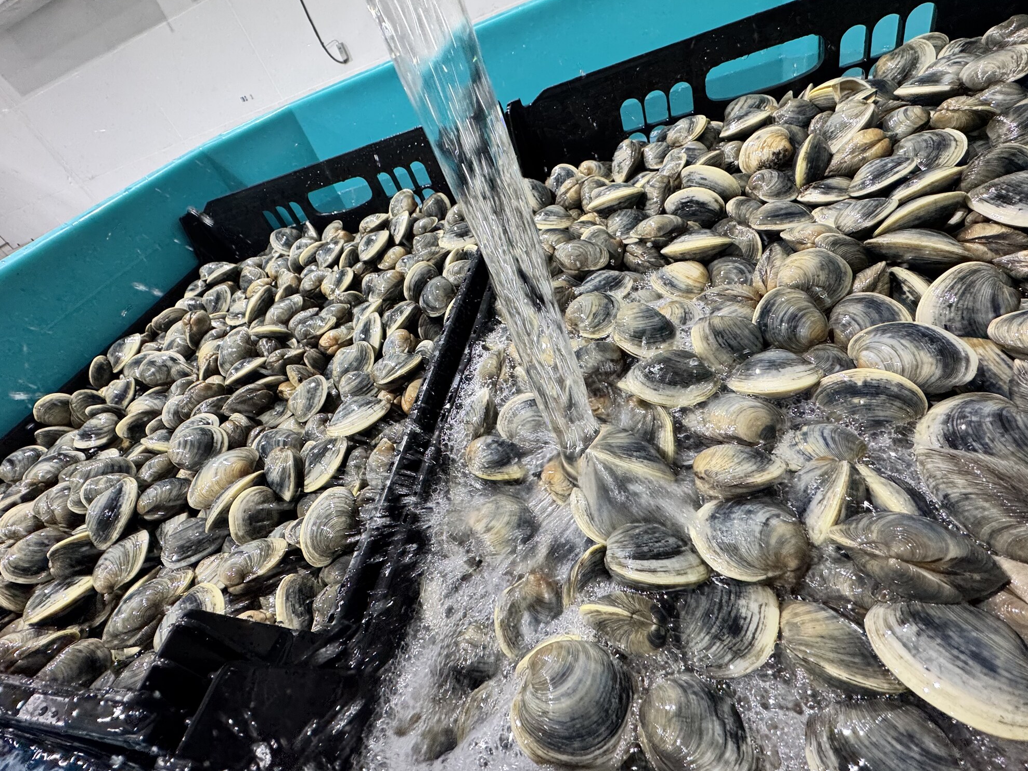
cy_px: 363
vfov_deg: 74.7
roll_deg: +24.3
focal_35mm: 17
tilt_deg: -36.9
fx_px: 505
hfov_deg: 91.0
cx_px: 491
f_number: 2.2
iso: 160
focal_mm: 2.22
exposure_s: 1/60
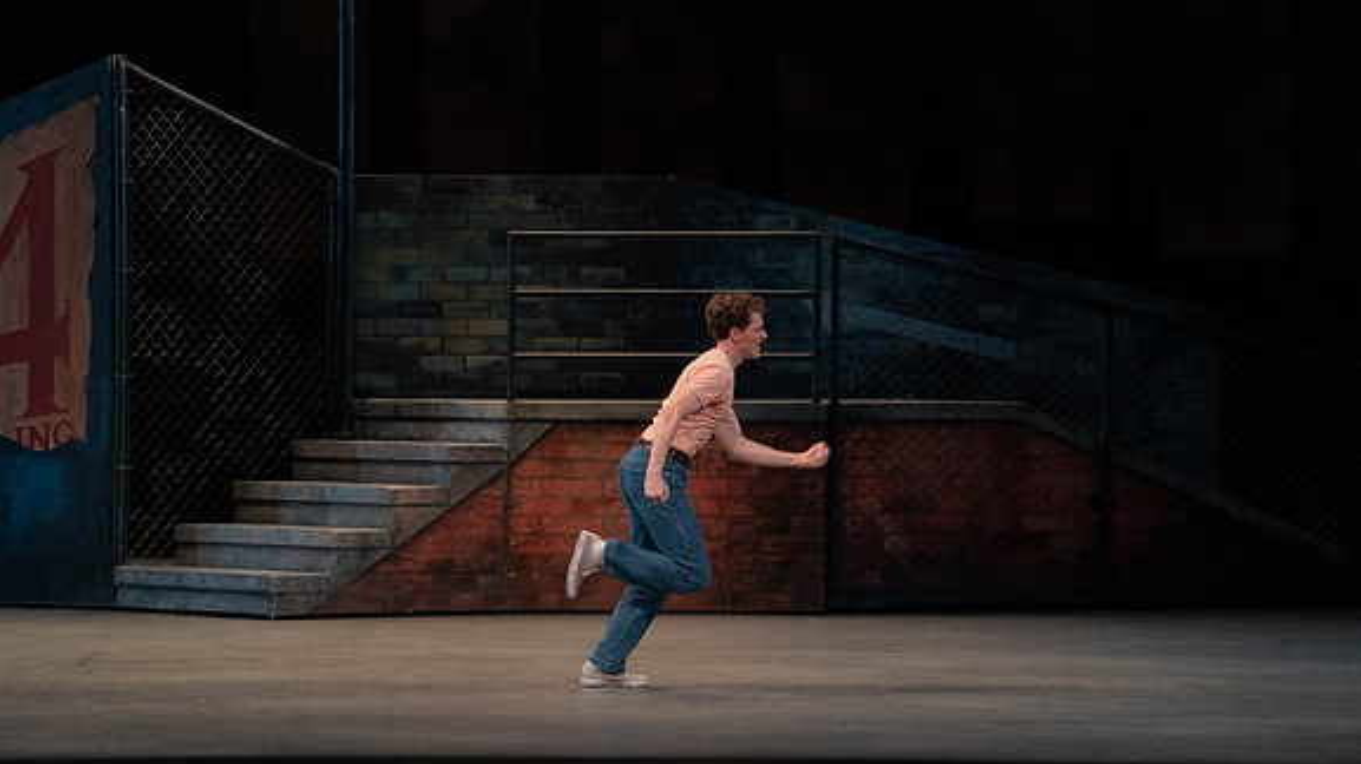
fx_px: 6349
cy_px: 341
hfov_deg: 12.2
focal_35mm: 176
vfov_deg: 6.9
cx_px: 682
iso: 3200
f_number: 4.5
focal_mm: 167
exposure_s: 1/400
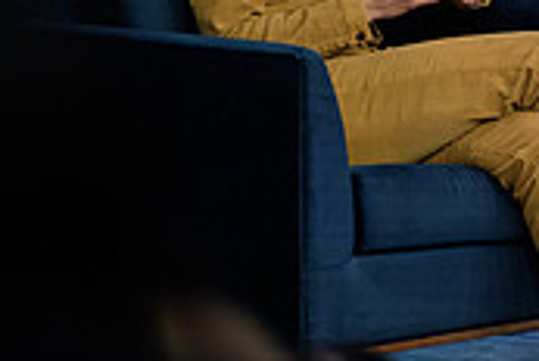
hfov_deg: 3.1
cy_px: -173
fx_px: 10048
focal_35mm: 670
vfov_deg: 2.1
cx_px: 869
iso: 1600
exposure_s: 1/250
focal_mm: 200
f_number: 3.2
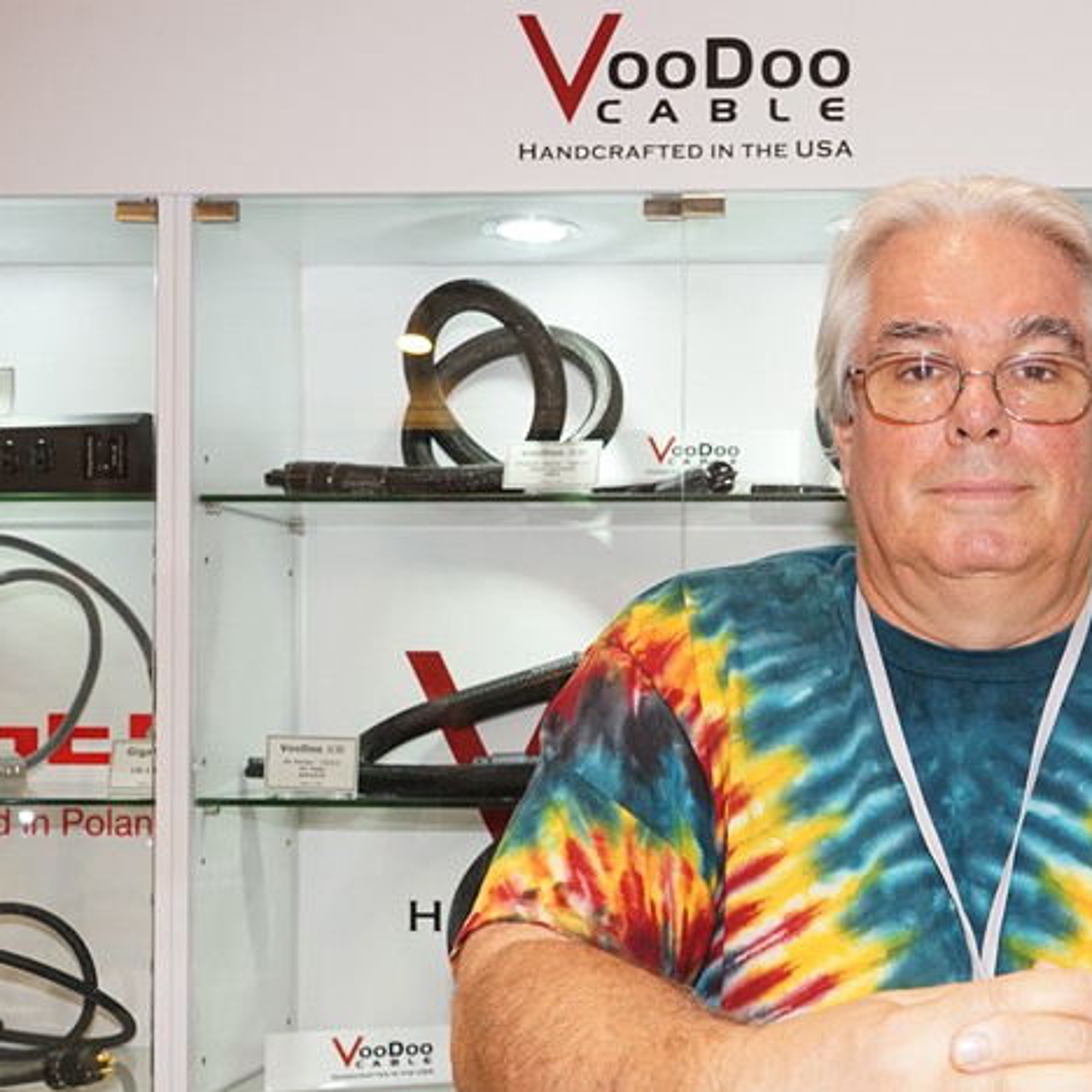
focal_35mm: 49
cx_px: 919
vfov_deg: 34.5
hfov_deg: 33.4
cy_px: 698
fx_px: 1749
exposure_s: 1/60
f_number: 8
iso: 1250
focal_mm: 30
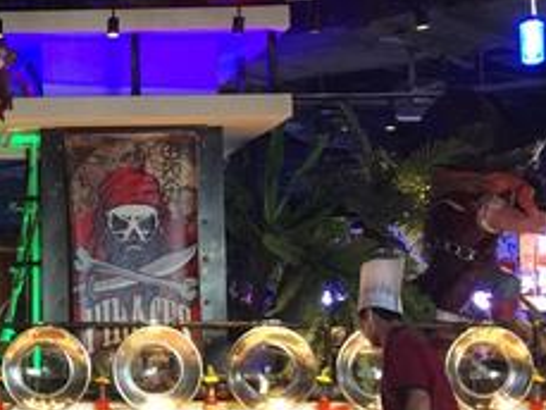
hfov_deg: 18.9
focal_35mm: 95
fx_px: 1499
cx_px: -196
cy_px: 247
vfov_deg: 15.6
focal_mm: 4.15
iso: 125
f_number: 2.2
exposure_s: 1/17
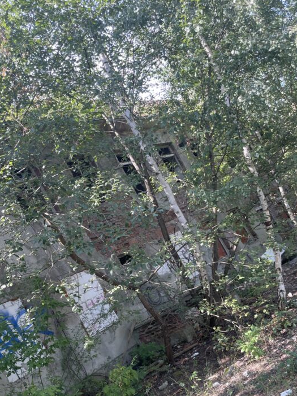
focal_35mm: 38
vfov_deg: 48.6
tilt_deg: +5.3
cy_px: 243
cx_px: 151
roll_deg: +29.5
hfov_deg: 37.7
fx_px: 435
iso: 32
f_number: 1.6
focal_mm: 4.2
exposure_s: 1/167
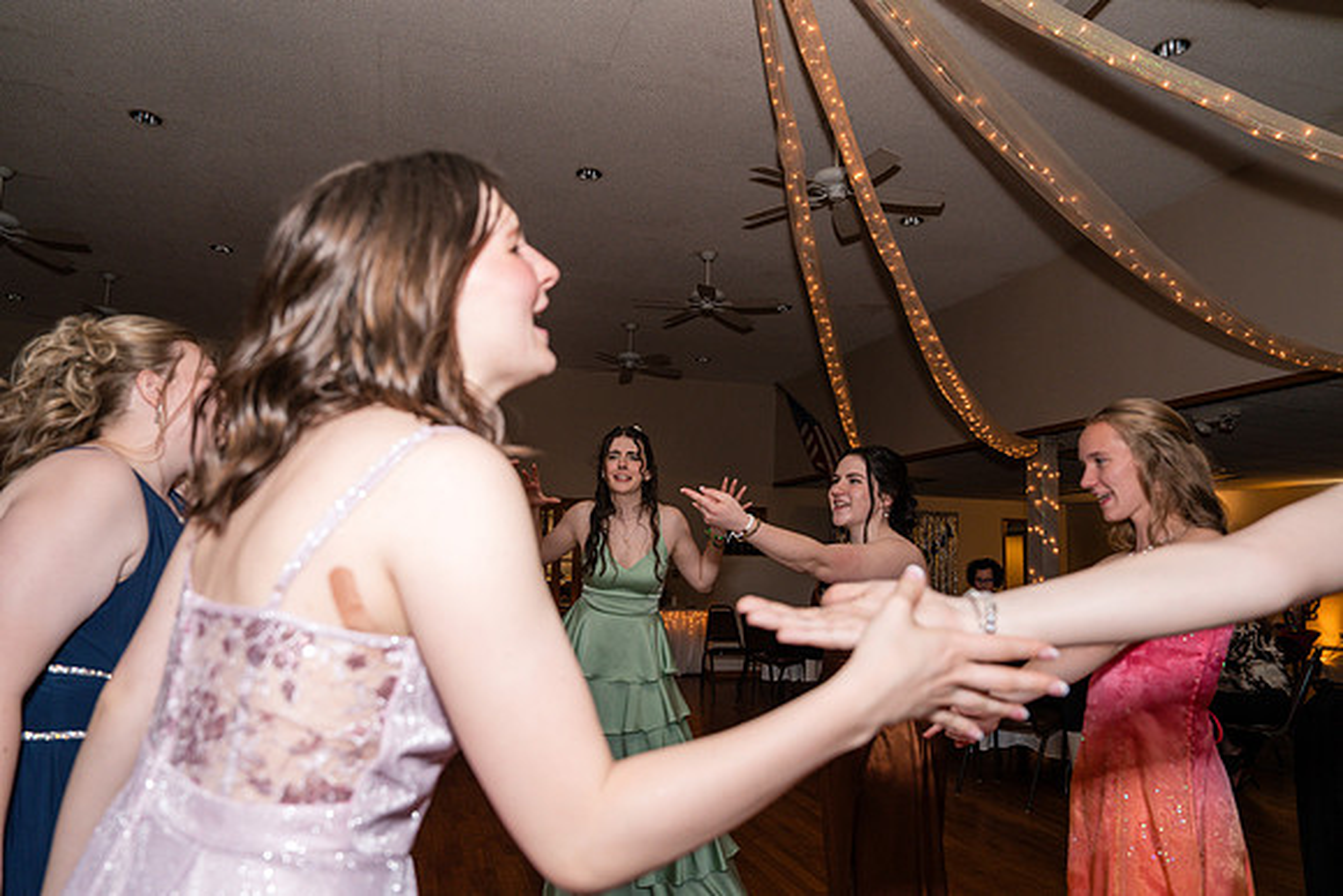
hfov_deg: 73.7
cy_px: 448
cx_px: 672
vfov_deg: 53.2
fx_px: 896
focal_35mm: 24
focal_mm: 24
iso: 400
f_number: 4
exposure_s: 1/250
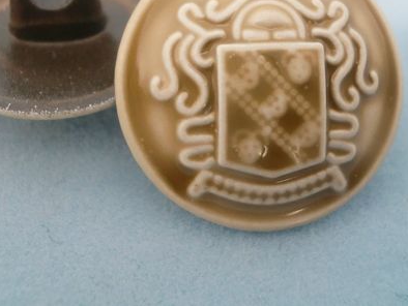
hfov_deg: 28.1
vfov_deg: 21.1
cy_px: 58
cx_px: 178
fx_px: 814
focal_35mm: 69
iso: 200
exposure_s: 1/80
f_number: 2.8
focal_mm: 5.58
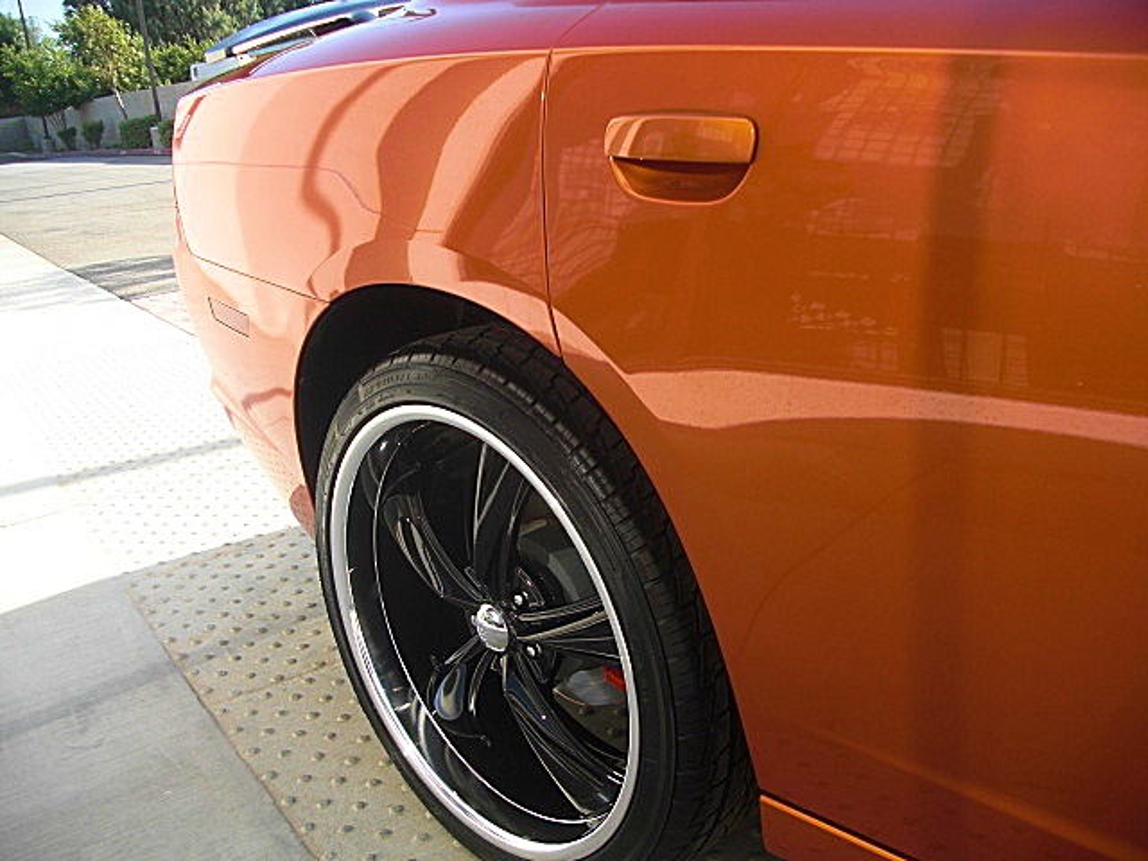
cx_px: 574
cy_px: 430
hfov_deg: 51.4
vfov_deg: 39.7
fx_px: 1194
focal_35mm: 36
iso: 50
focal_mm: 6.3
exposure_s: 1/320
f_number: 2.8
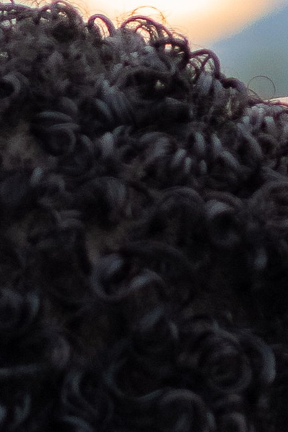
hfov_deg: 1.7
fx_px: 9821
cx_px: 66
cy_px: 1129
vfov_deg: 2.5
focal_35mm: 818
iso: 800
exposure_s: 1/640
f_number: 3.5
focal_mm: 85
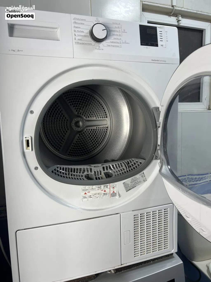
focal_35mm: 26
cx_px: 106
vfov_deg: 67.3
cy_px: 141
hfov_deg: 53.1
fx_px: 211
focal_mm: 5.7
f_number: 1.5
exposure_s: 1/100
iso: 50
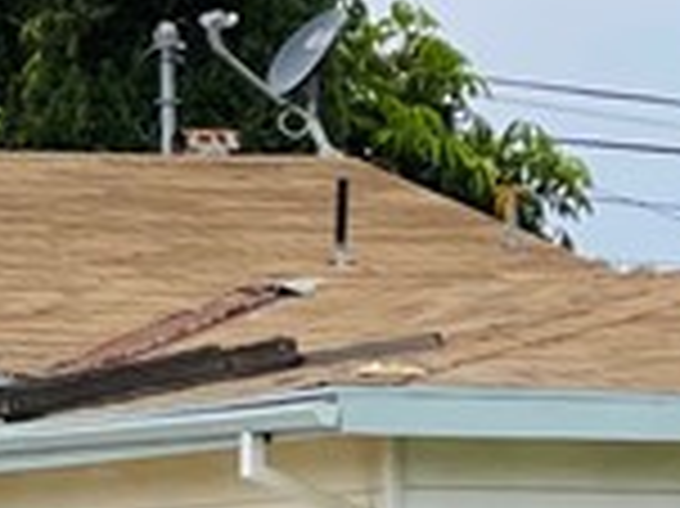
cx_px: -477
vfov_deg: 3.4
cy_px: 315
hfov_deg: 4.5
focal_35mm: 434
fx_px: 8519
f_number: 2.2
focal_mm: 7.5
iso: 32
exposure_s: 1/1531
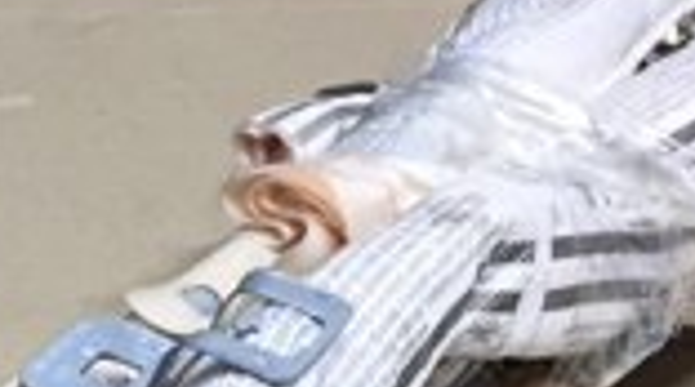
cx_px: -209
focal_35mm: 130
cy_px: 721
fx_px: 2391
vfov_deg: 8.8
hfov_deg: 15.7
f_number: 2.2
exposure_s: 1/33
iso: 64
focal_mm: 4.15
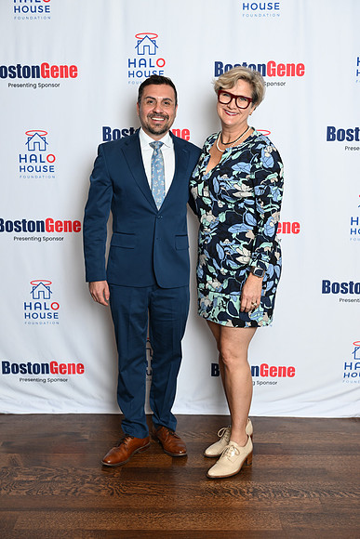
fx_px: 720
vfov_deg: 41.1
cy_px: 270
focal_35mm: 48
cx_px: 180
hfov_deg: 28.1
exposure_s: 1/80
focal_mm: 48
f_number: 3.2
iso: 200
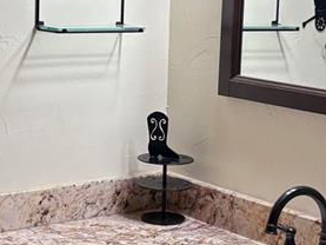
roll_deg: -1.3
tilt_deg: -5.6
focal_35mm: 96
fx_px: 904
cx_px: 107
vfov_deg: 15.4
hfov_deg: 20.4
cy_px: 68
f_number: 1.6
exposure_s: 1/120
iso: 100
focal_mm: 5.96
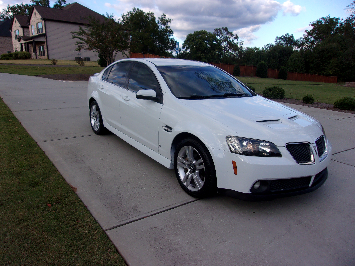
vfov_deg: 51.4
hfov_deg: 65.3
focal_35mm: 27
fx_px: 277
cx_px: 178
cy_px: 133
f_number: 3
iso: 80
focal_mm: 4.9
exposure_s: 1/400
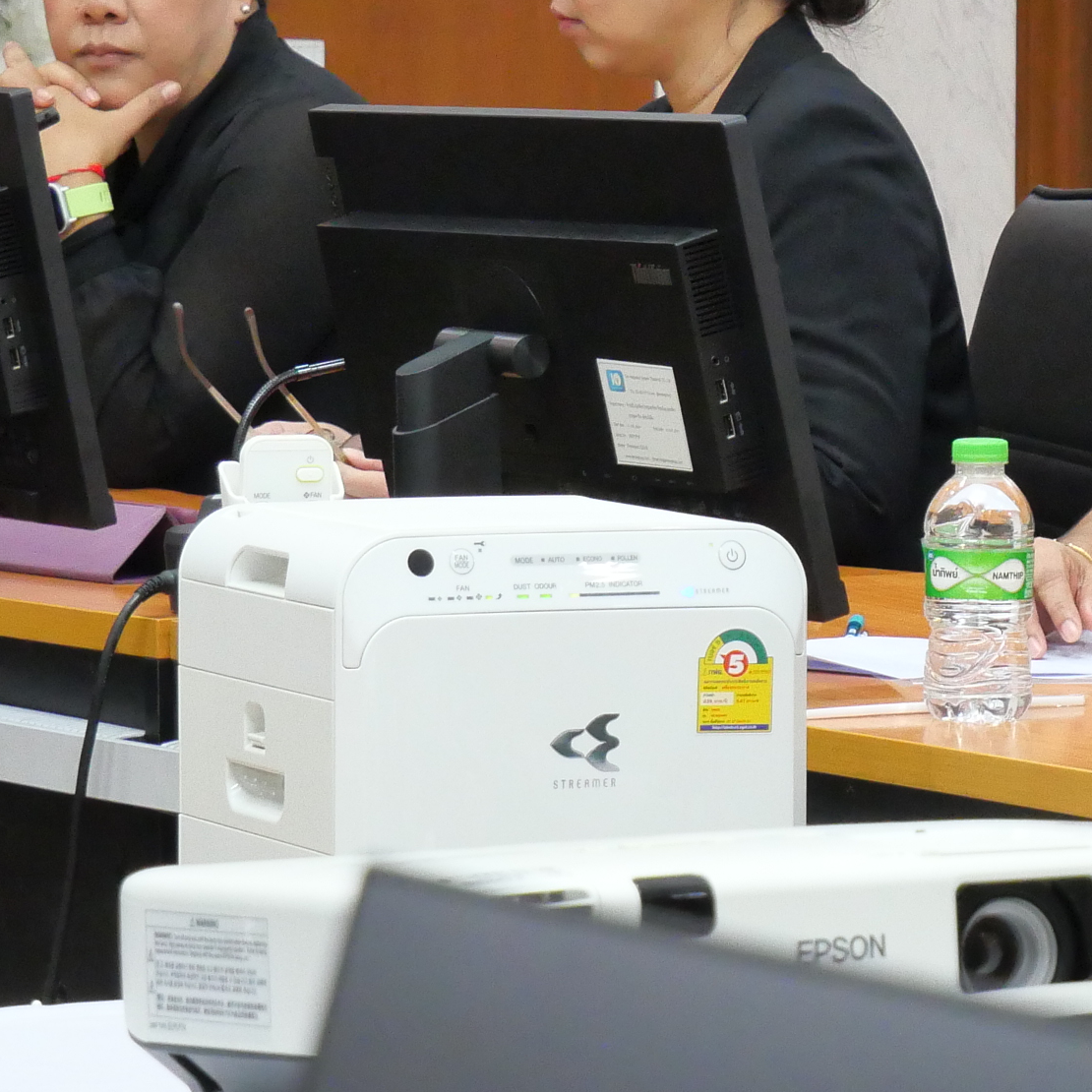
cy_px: 291
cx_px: 981
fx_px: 8423
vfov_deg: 7.4
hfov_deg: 7.4
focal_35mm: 236
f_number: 5.5
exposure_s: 1/30
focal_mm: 40
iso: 2000
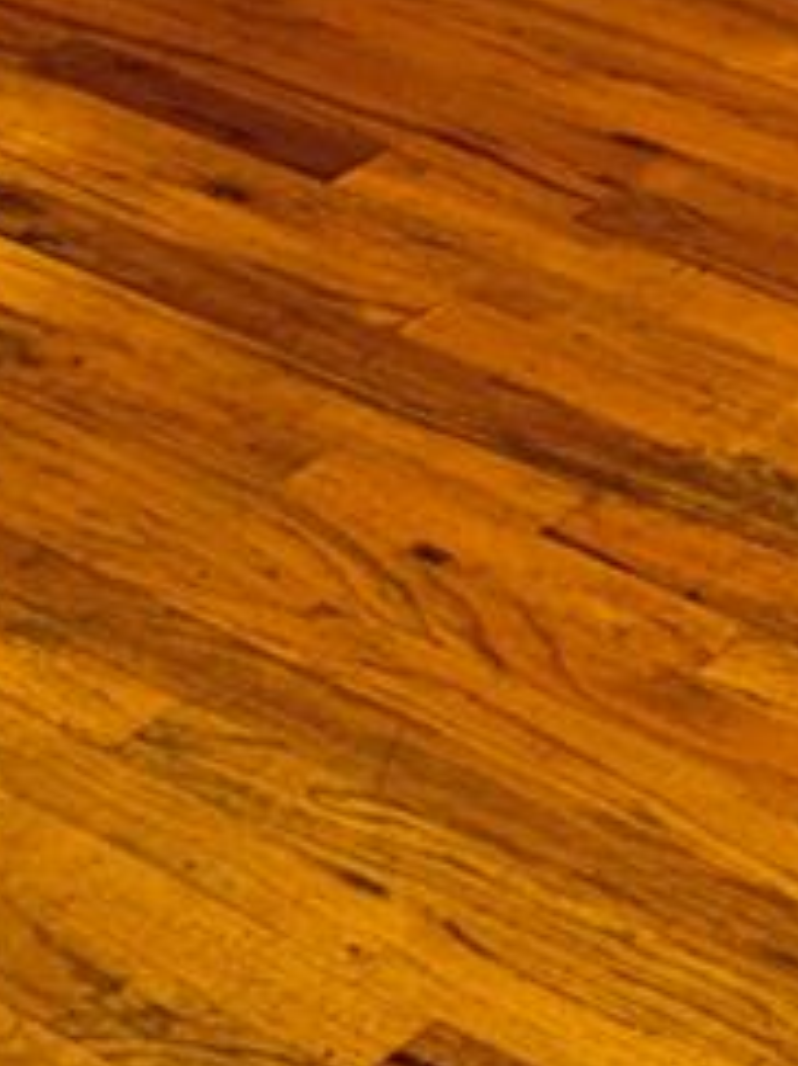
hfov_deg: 9.9
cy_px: -1426
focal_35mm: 148
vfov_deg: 11.3
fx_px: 4553
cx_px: 787
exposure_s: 1/31
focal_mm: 6.76
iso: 80
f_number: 1.78
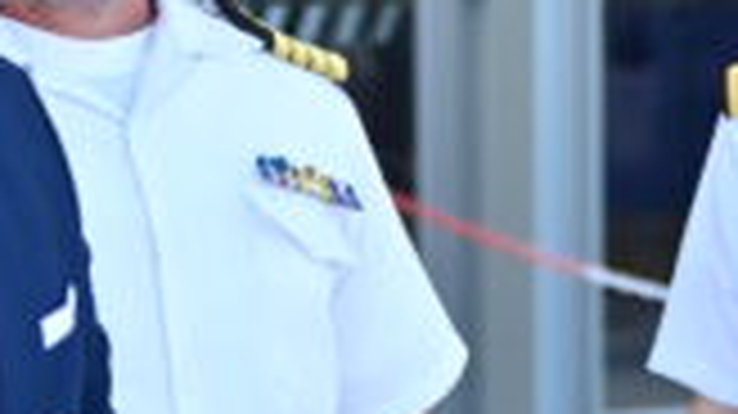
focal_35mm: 294
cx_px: 1318
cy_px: -52
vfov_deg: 4.1
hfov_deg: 7.2
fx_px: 5749
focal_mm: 45
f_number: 2.8
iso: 640
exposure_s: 1/2500
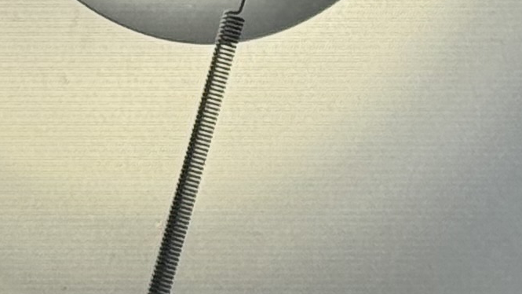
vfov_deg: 3.8
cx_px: 219
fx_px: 4388
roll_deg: +0.1
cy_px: -351
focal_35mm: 317
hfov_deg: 6.8
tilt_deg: -0.9
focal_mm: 6.76
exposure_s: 1/2611
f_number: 1.78
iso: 64
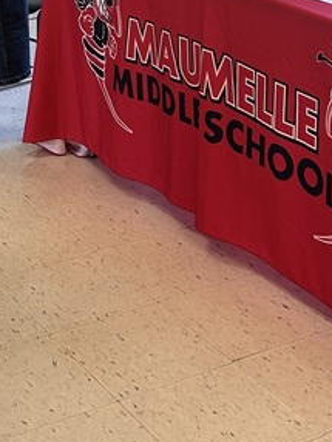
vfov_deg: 20.1
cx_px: 48
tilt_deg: -12.2
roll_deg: +1.8
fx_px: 1188
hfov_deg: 15.8
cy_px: -54
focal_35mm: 93
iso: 125
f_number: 1.5
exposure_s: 1/120
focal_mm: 5.7
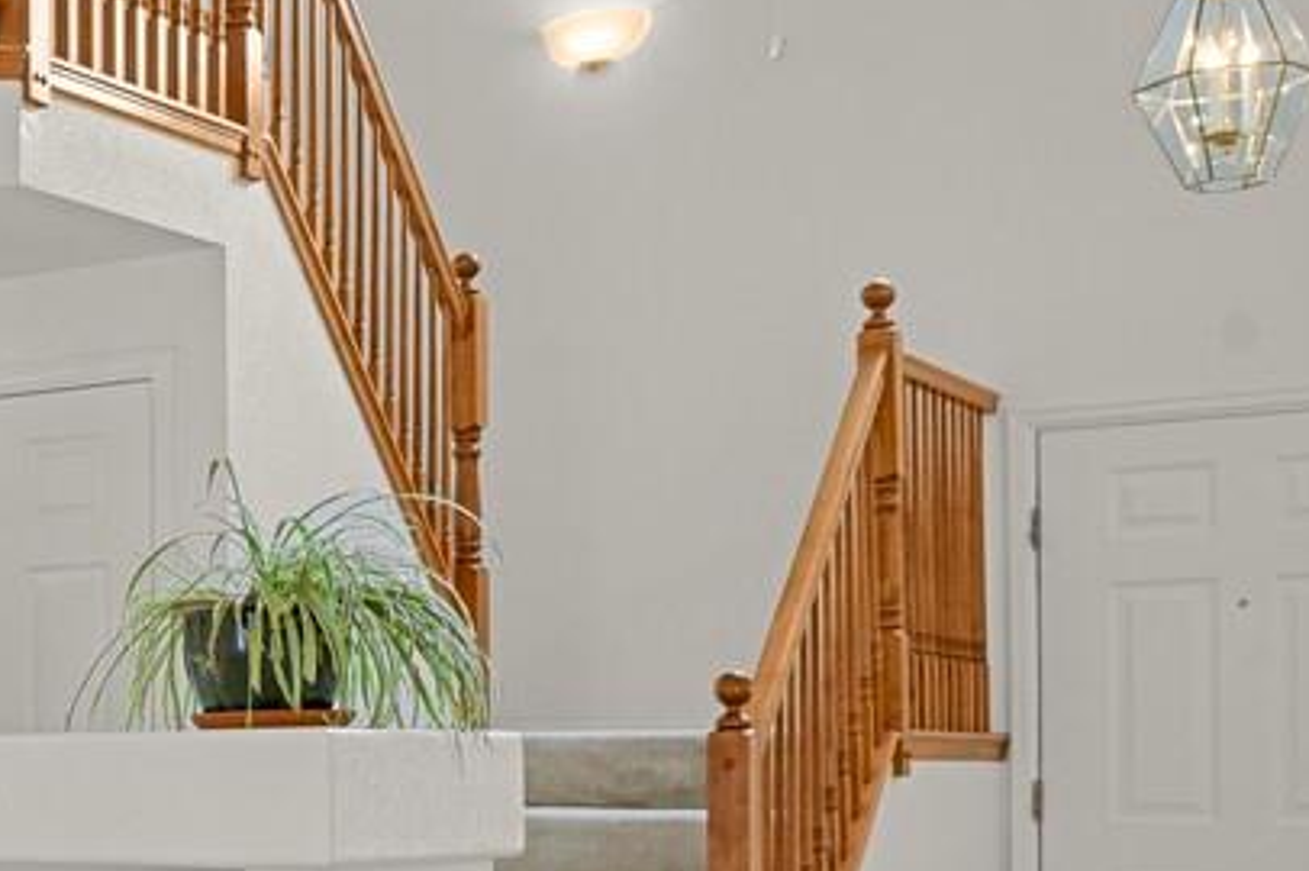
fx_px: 2434
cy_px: 748
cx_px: -788
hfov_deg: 22.8
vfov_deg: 20.0
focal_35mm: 67
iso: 250
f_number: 8
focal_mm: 17
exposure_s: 2
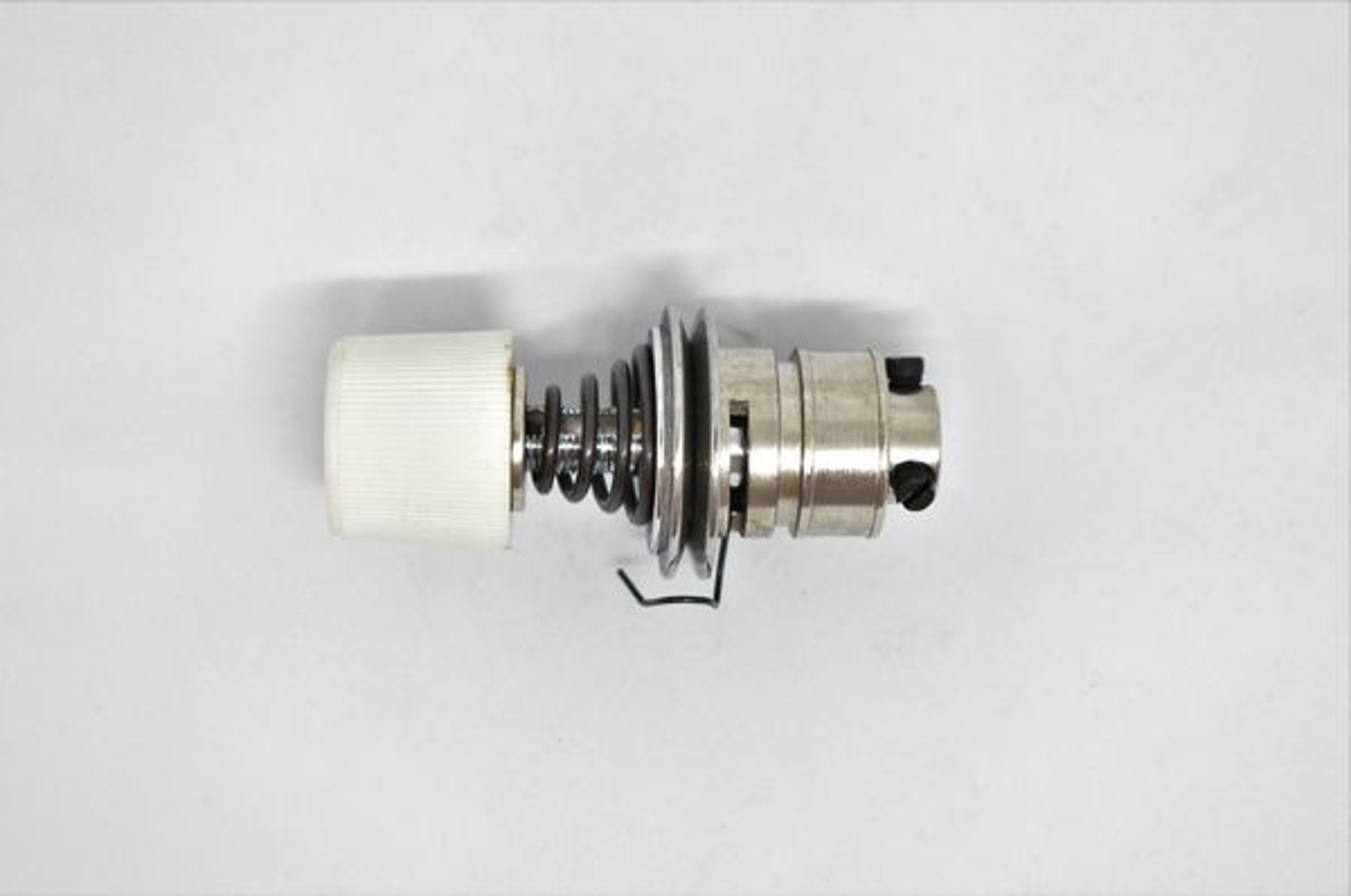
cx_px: 676
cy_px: 448
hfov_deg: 29.3
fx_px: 2585
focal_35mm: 69
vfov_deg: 19.7
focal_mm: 46
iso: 400
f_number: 5.6
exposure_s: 1/40
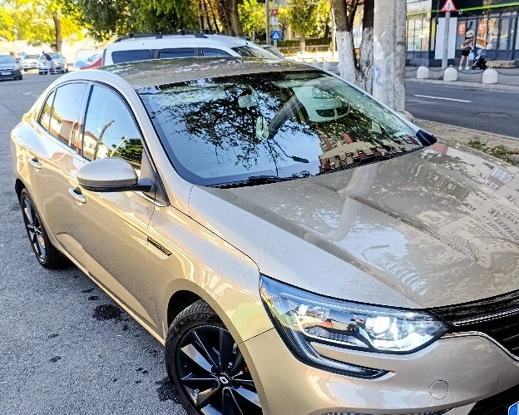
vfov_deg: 40.6
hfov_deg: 50.1
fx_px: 553
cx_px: 299
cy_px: 279
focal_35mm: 36
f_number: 1.65
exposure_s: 1/100
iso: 64
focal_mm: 6.19
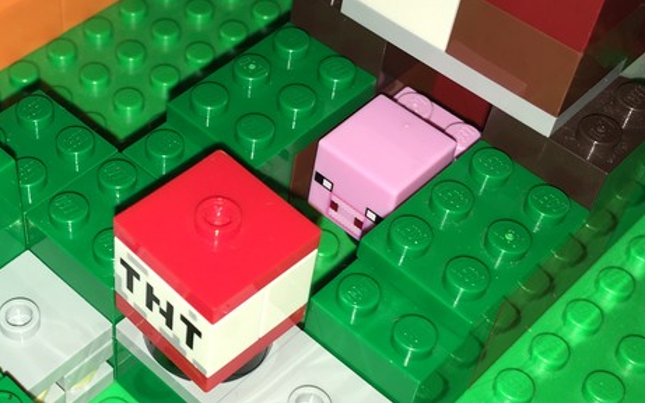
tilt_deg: -50.8
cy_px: 225
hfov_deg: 33.4
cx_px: 166
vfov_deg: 21.6
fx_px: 1055
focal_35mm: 60
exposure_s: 1/120
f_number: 2.2
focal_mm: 4.15
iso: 25
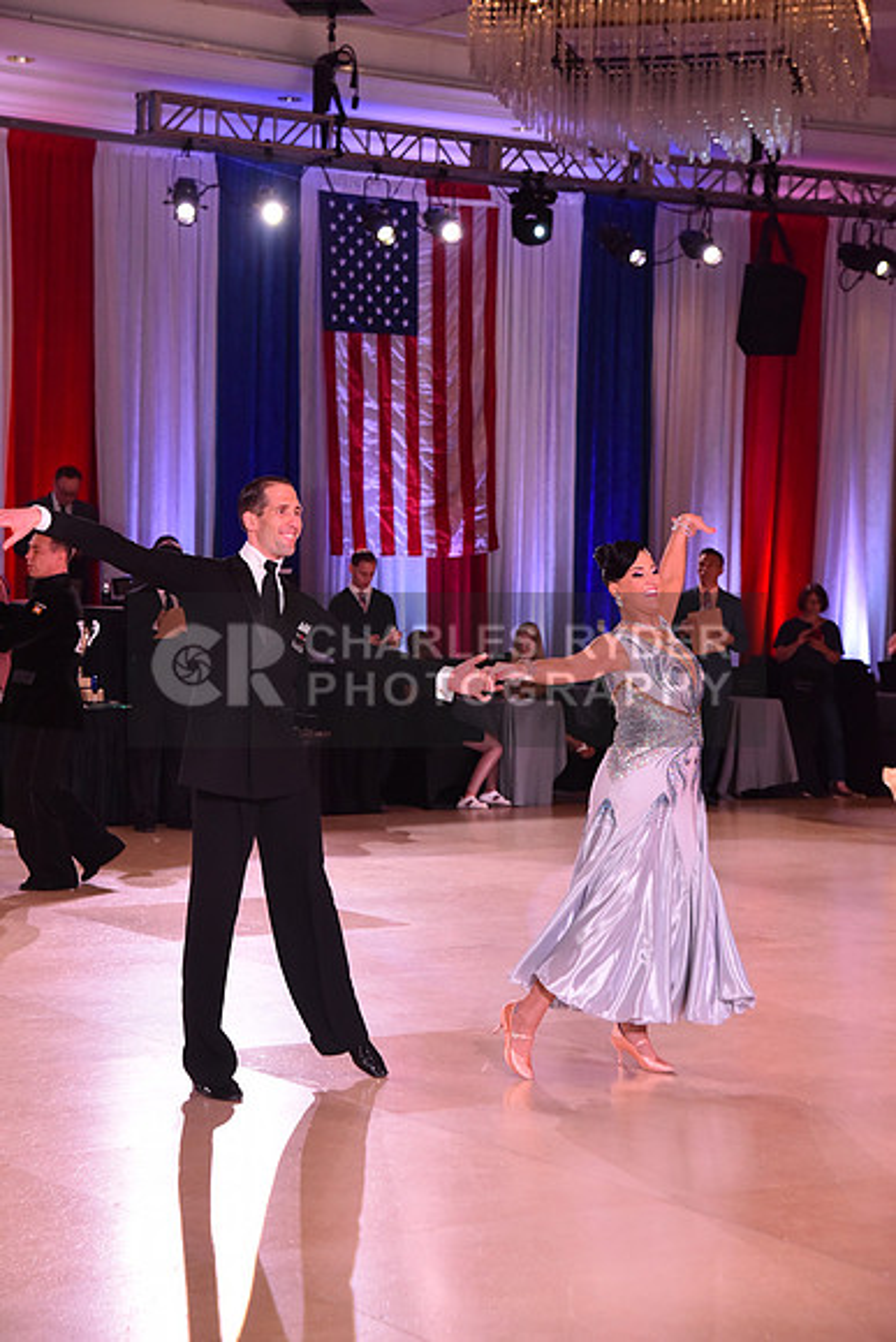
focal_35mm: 78
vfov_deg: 26.0
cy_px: 671
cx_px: 448
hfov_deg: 17.5
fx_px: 2910
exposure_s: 1/320
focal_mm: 78
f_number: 6.3
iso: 2500
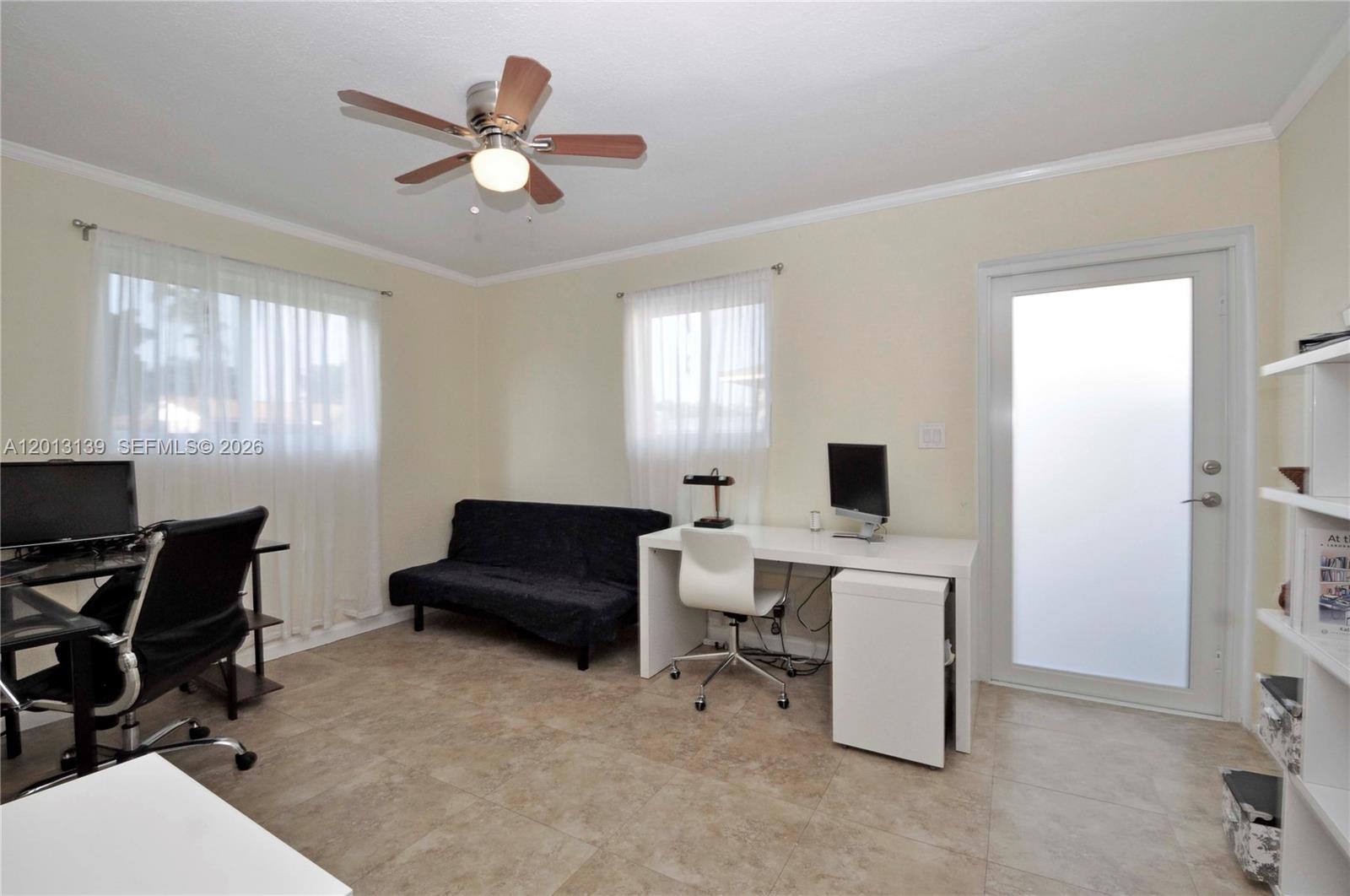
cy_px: 448
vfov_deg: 77.2
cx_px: 675
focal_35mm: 15
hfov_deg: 100.5
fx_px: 562
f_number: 18
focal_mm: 10
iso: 400
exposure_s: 1/13
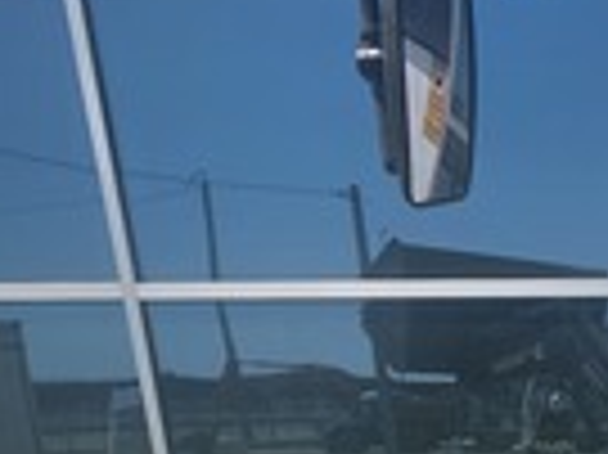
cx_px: 763
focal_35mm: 53
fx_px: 930
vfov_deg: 21.2
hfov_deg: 29.9
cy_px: 751
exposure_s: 1/917
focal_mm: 2.2
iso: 20
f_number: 1.9
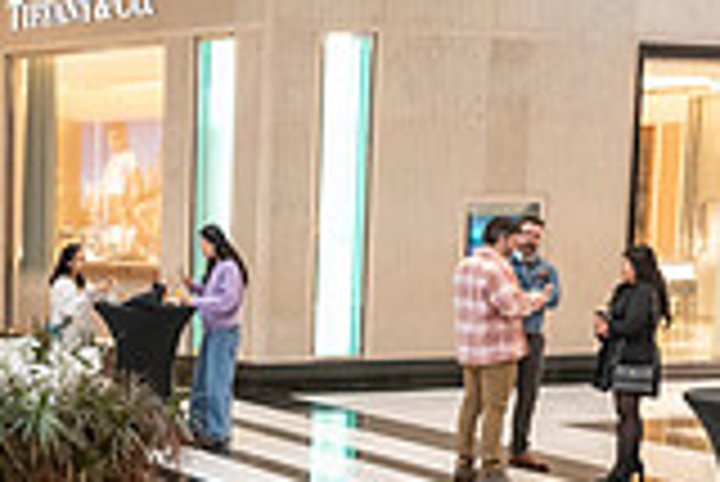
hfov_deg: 22.0
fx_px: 1742
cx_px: -81
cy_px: 426
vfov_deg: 15.6
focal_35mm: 87
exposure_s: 1/160
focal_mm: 24
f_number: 6.3
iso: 3200
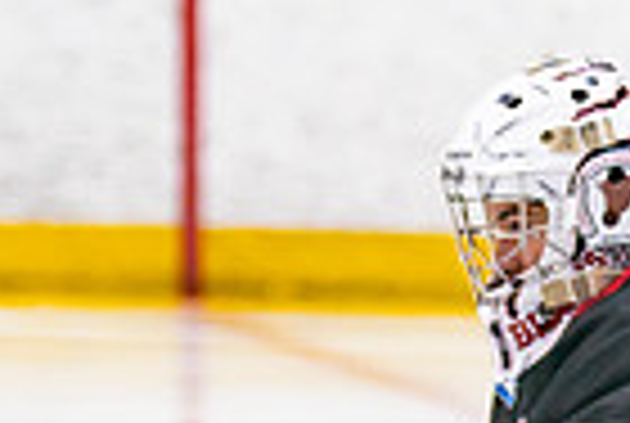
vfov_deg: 1.7
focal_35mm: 831
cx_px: 597
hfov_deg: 2.5
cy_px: 613
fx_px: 14573
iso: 1000
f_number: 2.8
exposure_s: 1/640
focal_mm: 135
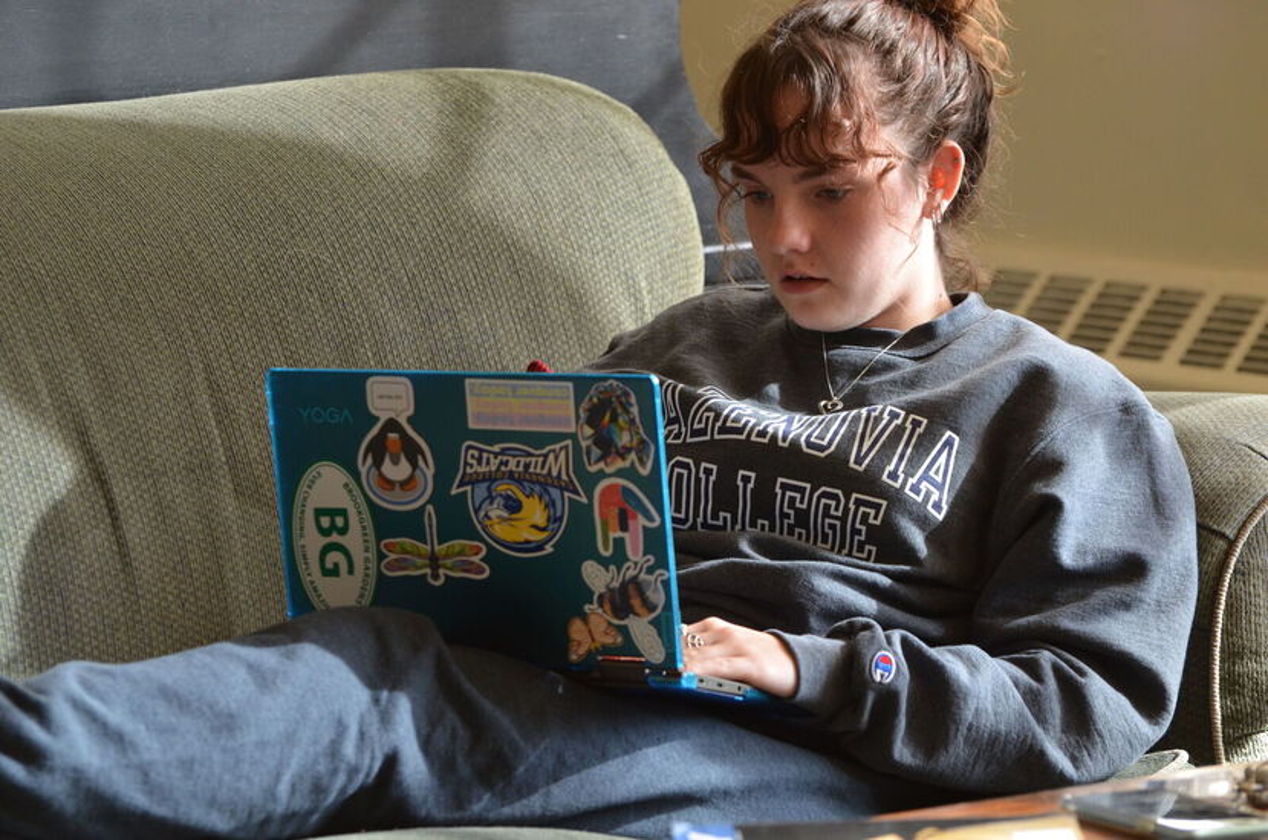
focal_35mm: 218
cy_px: 420
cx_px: 634
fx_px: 7645
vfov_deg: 6.3
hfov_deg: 9.5
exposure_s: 1/200
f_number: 4.8
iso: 1000
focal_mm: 145
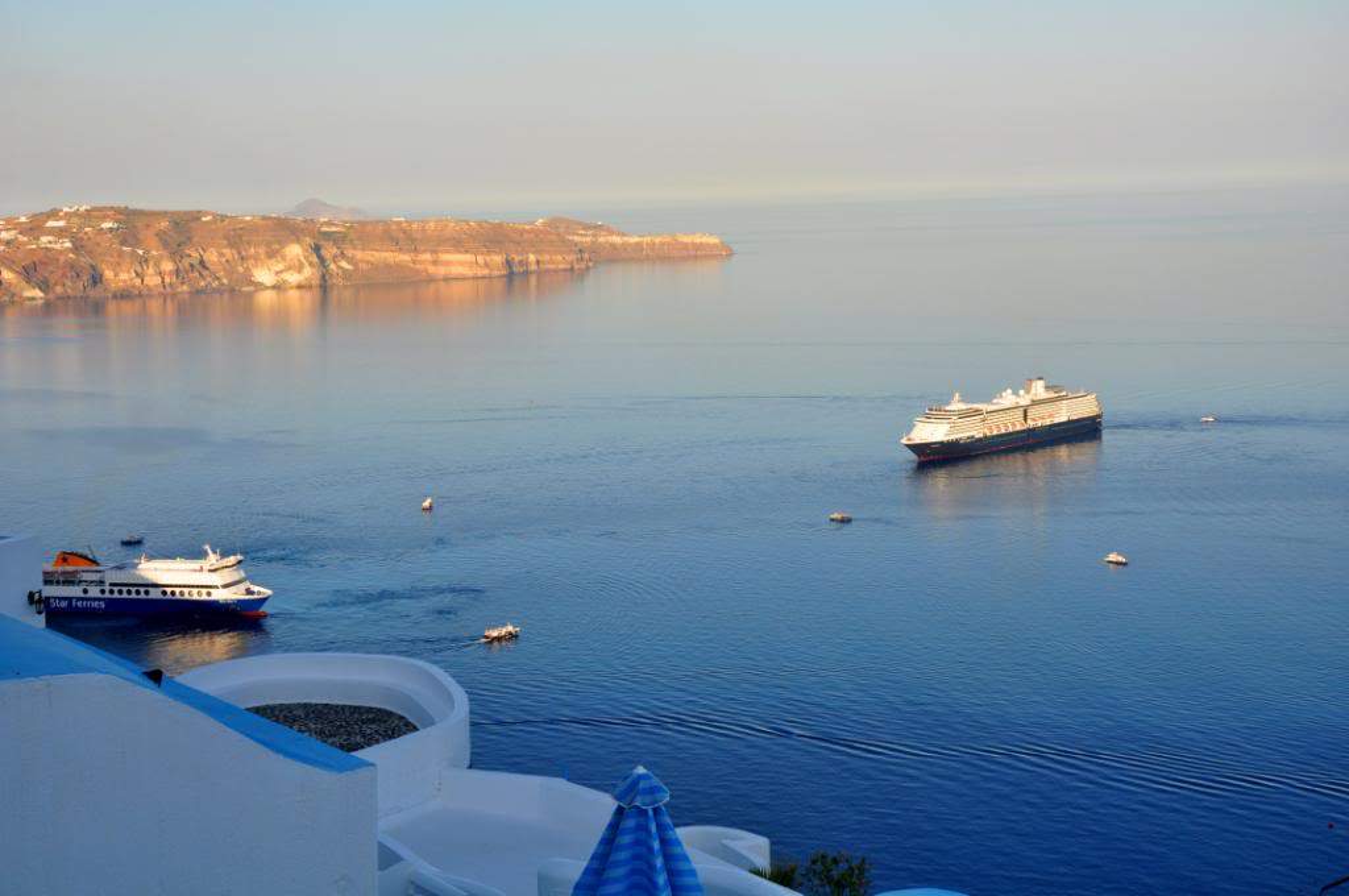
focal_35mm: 57
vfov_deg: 23.7
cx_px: 674
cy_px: 448
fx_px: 2133
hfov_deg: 35.1
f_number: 9
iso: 200
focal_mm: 38
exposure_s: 1/320
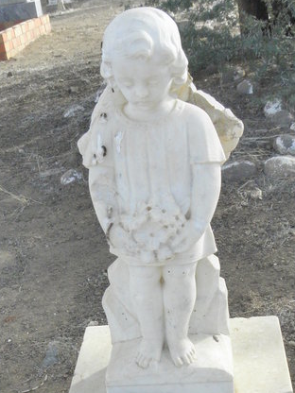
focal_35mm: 50
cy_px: 358
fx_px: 568
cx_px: 156
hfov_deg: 29.1
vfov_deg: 35.8
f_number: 6.3
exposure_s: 1/200
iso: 200
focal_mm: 4.6
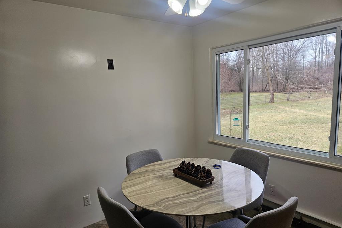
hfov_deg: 73.8
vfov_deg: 53.1
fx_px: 228
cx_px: 171
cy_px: 121
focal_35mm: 24
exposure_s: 1/120
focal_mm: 5.4
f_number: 1.8
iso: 64
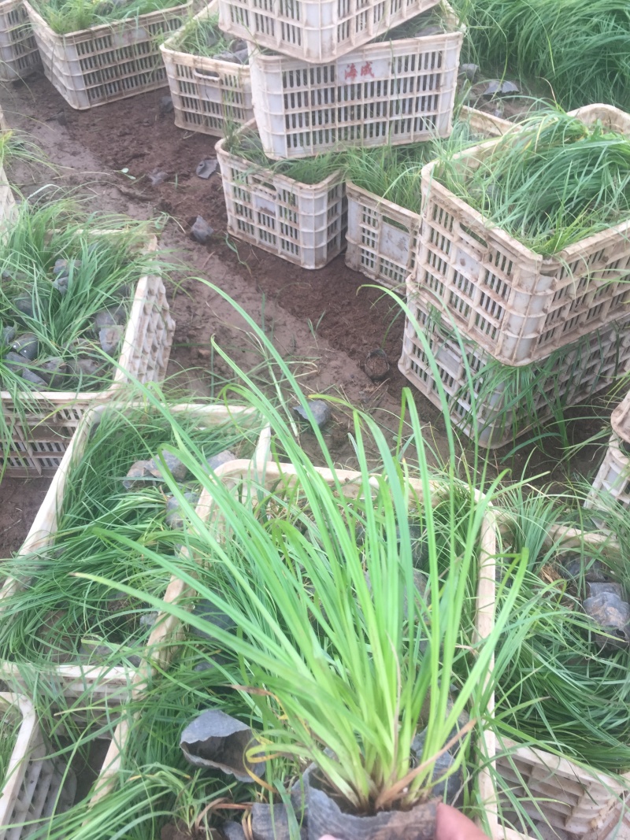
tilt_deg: -50.8
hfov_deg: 48.2
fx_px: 704
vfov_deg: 61.7
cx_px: 315
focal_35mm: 29
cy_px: 420
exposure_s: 1/100
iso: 40
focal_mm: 4.15
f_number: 2.2
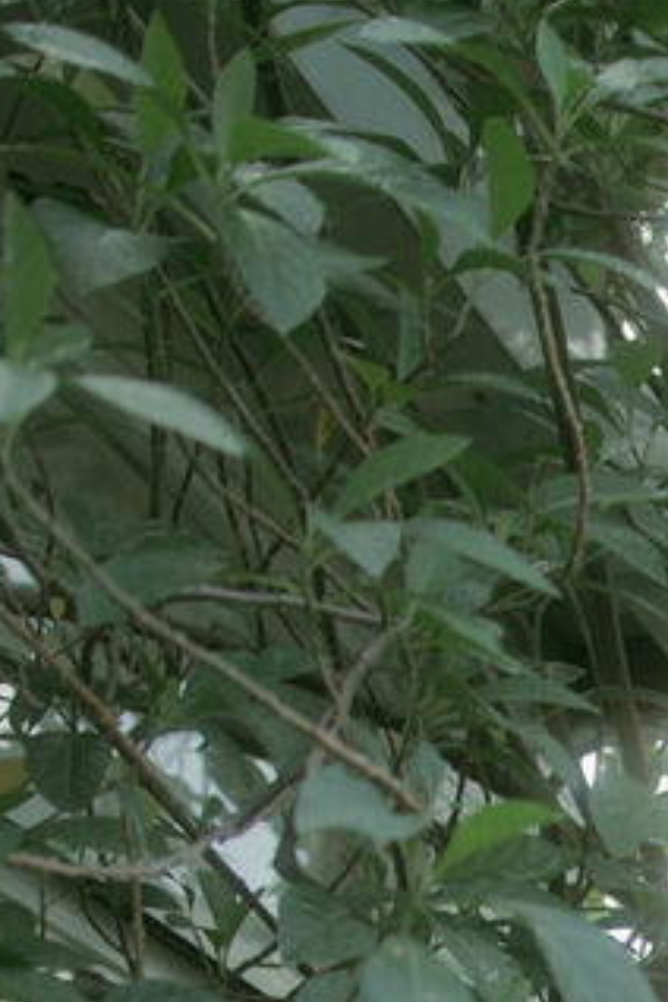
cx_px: 1598
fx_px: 3451
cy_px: 1709
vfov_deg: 14.8
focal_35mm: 124
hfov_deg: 9.8
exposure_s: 1/125
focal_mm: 25
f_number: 2.8
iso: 100
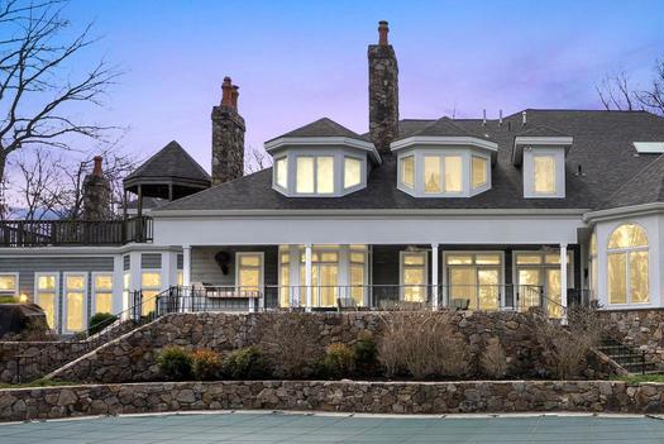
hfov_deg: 47.5
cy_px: 311
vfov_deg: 33.8
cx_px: 506
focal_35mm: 39
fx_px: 720
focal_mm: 20
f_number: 6.3
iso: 500
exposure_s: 1/1600
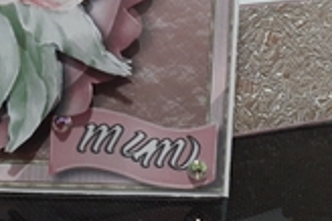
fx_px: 709
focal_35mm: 77
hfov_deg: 26.1
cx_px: 95
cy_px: -80
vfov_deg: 16.5
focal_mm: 3.6
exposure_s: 1/50
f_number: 1.9
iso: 400
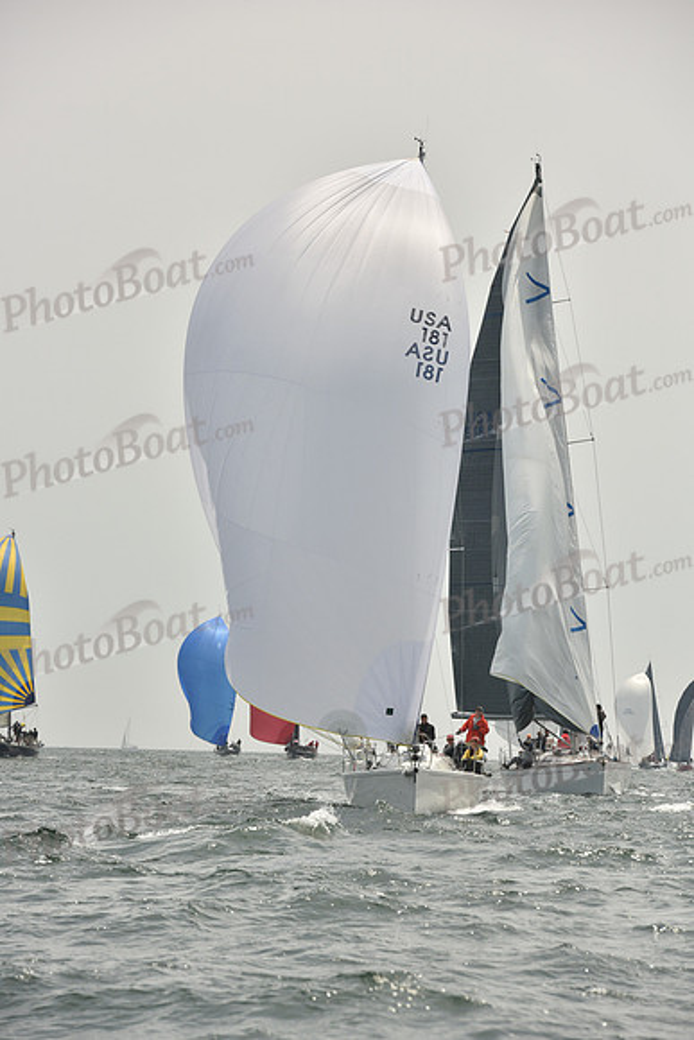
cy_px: 520
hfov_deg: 7.9
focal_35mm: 175
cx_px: 347
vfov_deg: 11.7
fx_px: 5057
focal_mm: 175
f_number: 10
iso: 400
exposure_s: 1/1600
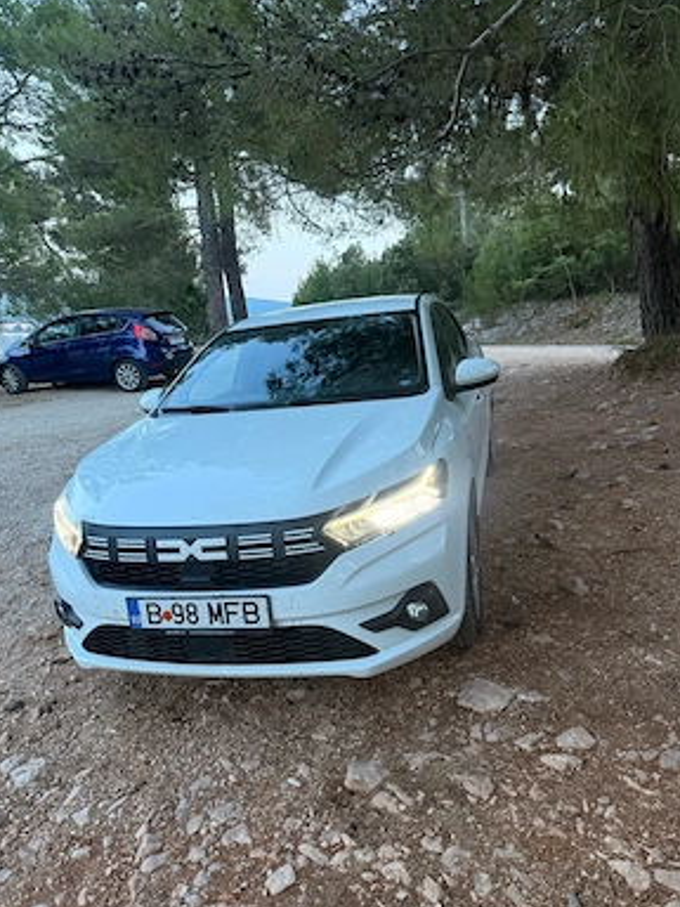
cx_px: 338
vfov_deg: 69.4
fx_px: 655
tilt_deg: -9.5
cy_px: 458
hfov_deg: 54.9
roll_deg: -1.7
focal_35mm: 25
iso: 250
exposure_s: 1/52
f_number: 1.78
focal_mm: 6.76
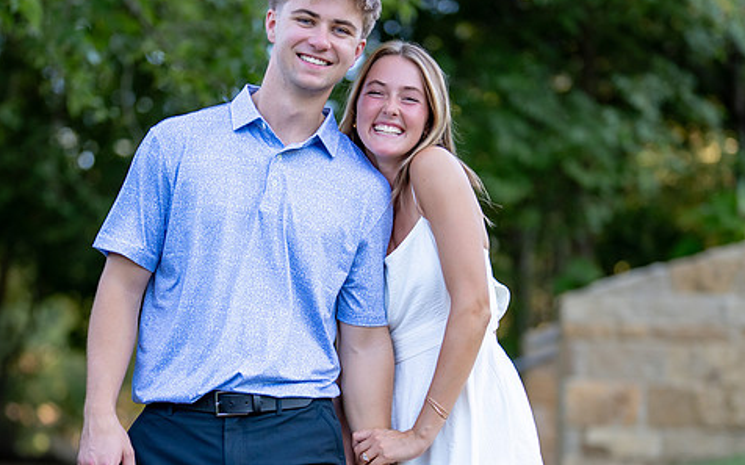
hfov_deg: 20.6
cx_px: 321
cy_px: 345
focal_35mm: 101
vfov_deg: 12.9
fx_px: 2050
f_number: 1.2
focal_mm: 50
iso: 250
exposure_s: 1/1600
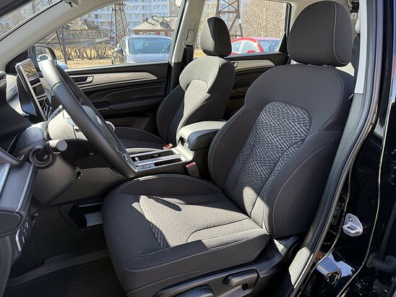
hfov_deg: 71.6
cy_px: 148
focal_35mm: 24
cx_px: 198
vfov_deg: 56.8
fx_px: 275
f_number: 1.78
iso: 100
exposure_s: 1/358
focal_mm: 6.76
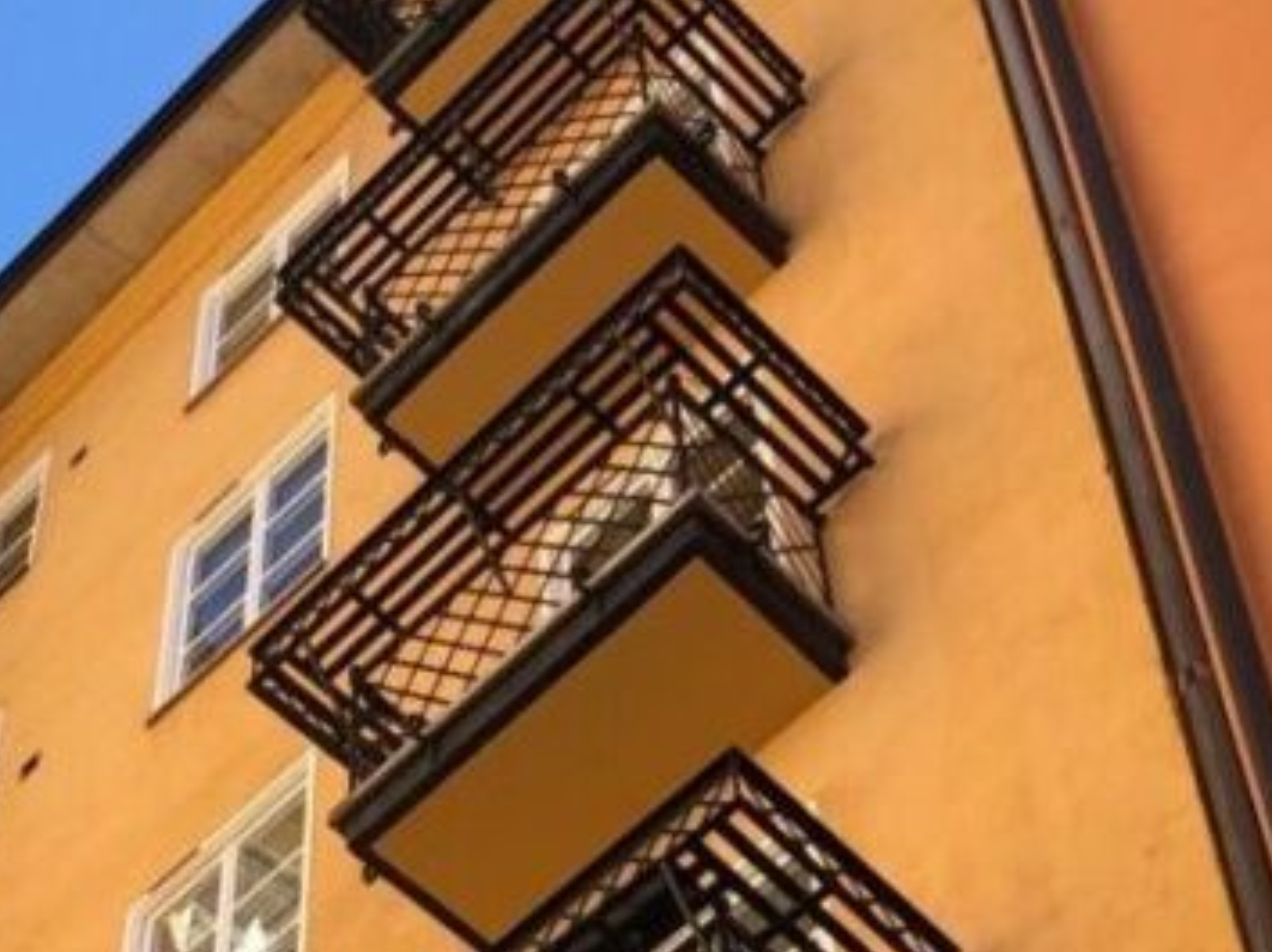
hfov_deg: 29.8
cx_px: 742
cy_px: 417
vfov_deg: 22.5
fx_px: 2387
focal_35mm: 65
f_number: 1.8
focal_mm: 3.99
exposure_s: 1/607
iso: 20
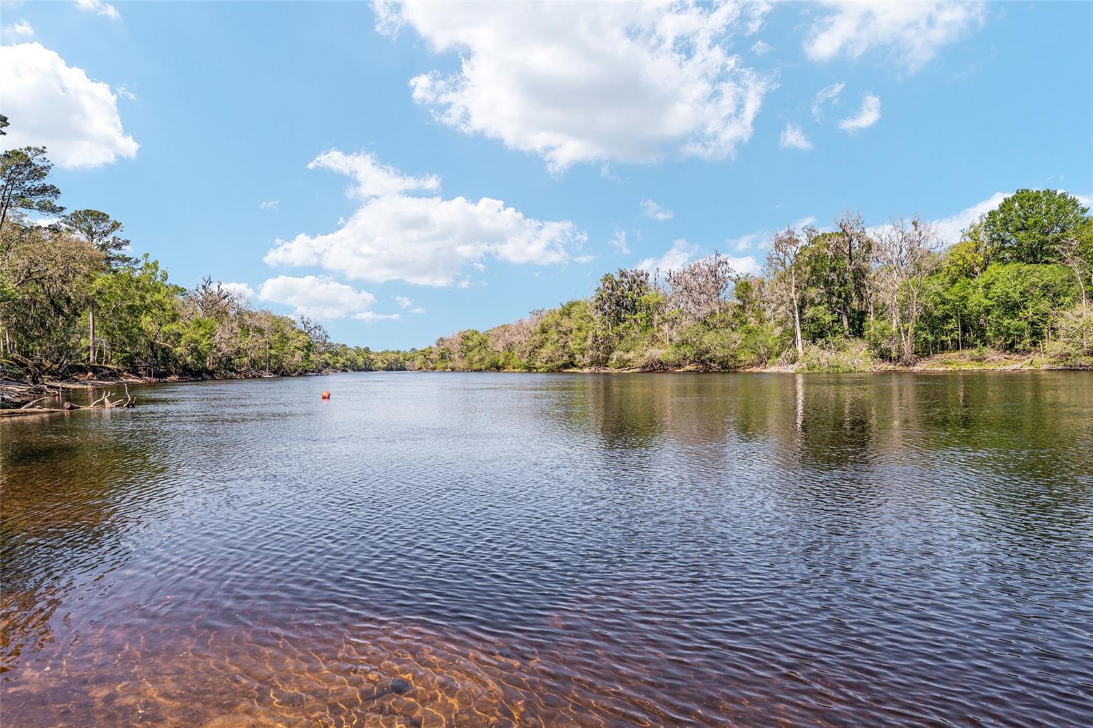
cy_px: 364
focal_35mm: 24
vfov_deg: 53.1
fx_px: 728
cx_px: 546
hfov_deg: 73.8
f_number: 7.1
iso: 400
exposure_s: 1/800
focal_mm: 24
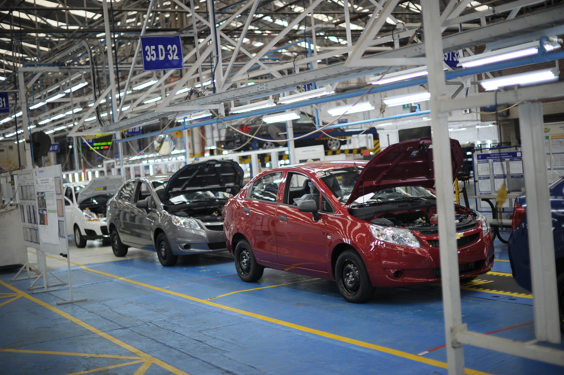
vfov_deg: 27.0
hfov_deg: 39.6
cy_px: 188
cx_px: 282
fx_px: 783
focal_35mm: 50
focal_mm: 50
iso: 640
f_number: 1.4
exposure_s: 1/1000
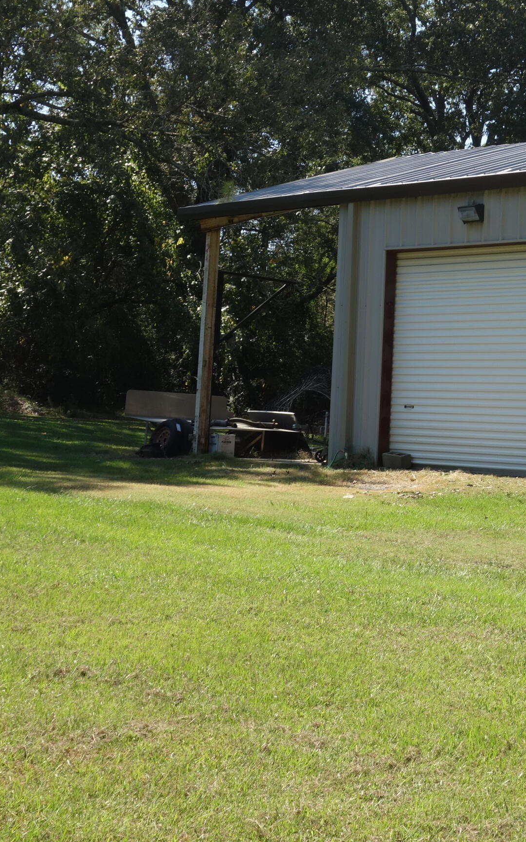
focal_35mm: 64
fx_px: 1468
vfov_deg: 32.0
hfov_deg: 19.9
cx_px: 475
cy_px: 398
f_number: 5.6
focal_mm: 13.25
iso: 125
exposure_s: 1/250
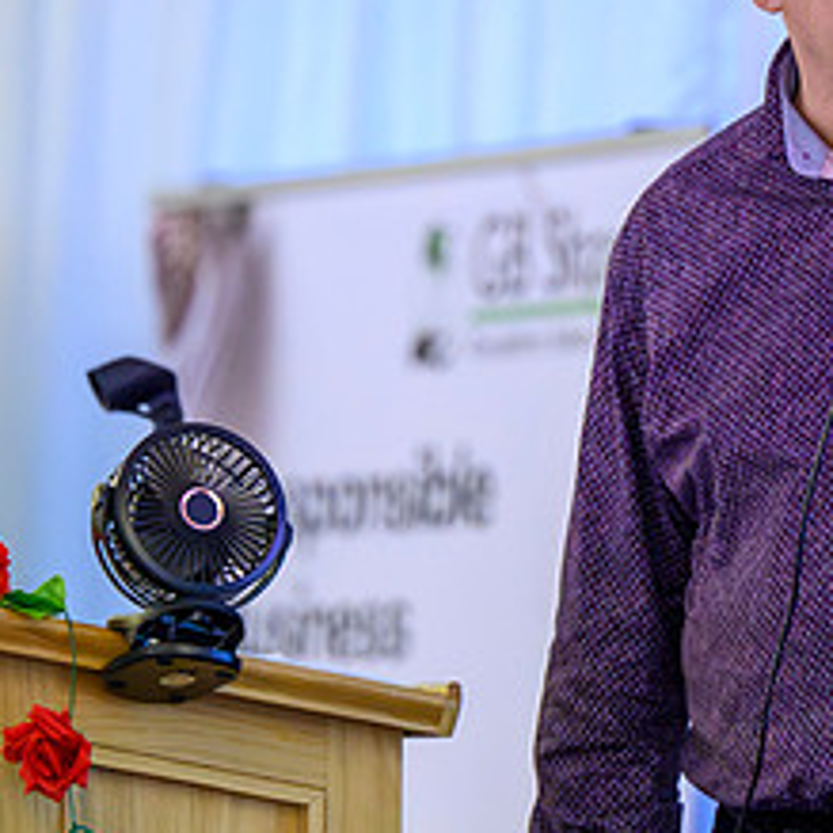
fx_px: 12959
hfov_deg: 3.7
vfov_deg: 3.7
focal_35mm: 476
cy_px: 294
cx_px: 544
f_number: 2.8
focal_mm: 195
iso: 12800
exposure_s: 1/200
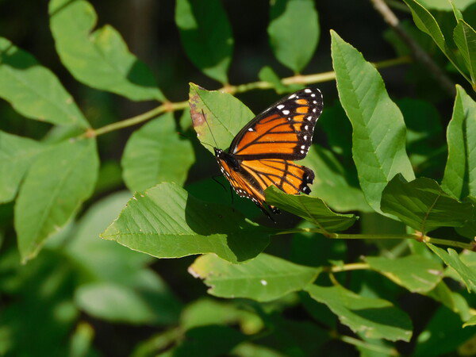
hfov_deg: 5.0
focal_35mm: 400
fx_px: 5500
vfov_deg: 3.7
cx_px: 238
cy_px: 178
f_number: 5.6
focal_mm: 71.7
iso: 125
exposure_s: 1/400
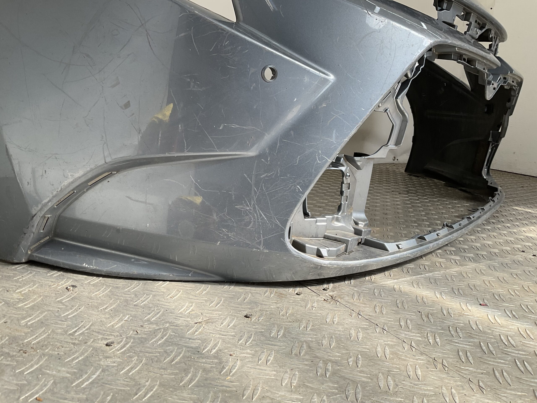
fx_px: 450
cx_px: 268
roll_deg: -5.2
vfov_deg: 48.2
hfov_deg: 61.7
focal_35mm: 29
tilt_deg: -11.1
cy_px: 202
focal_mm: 3
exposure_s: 1/593
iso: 16
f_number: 1.8
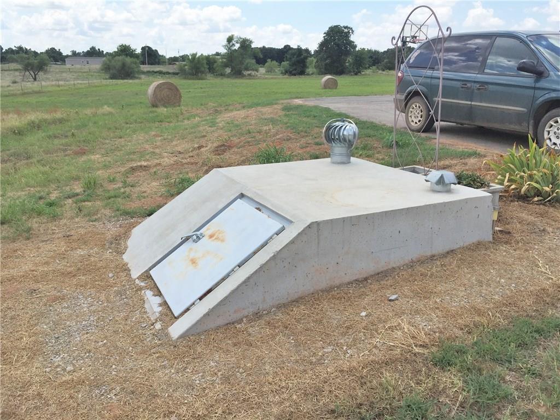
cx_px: 280
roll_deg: -0.7
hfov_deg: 61.7
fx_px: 469
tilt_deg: -14.9
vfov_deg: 48.2
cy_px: 210
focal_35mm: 29
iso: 32
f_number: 2.2
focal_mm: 4.15
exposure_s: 1/1980
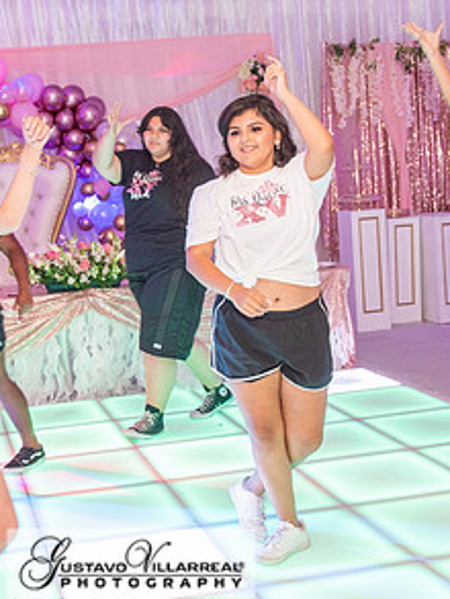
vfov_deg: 32.6
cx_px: 131
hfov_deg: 24.6
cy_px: 246
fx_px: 1022
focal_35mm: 59
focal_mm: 31
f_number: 4
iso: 1250
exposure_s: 1/60
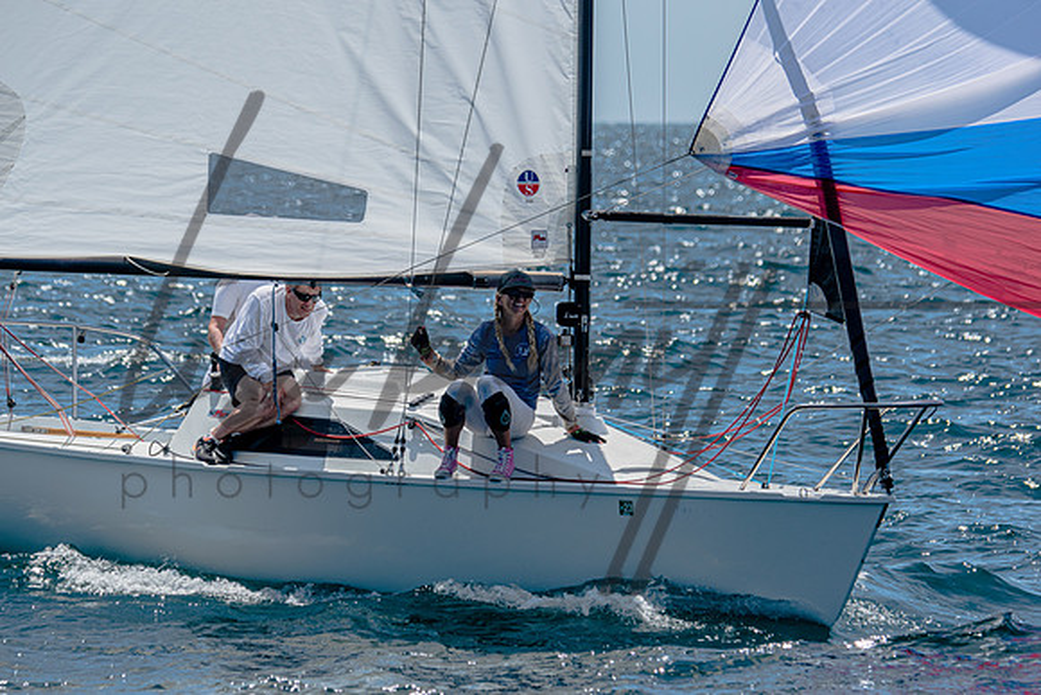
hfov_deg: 6.0
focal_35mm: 345
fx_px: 9978
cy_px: 348
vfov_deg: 4.0
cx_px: 520
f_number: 5.3
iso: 200
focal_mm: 230
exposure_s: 1/2000
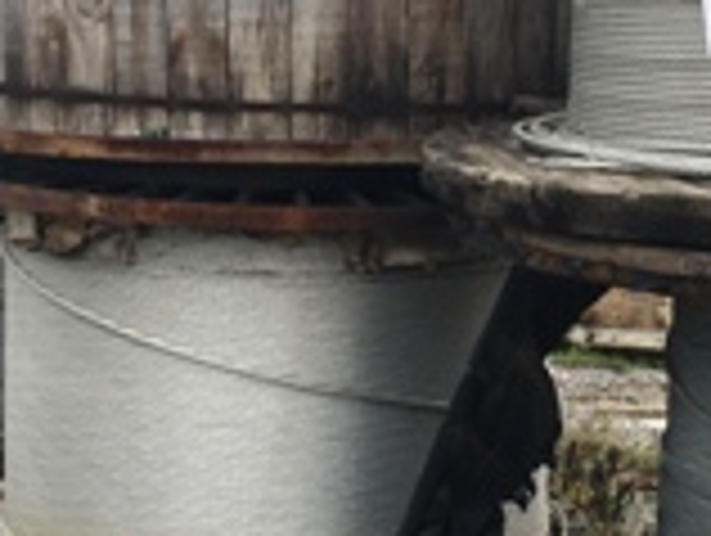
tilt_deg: -5.9
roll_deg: -1.6
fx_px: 1687
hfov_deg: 23.7
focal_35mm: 82
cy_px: 221
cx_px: 477
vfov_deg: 18.0
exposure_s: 1/494
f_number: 2.2
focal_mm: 4.15
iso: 32
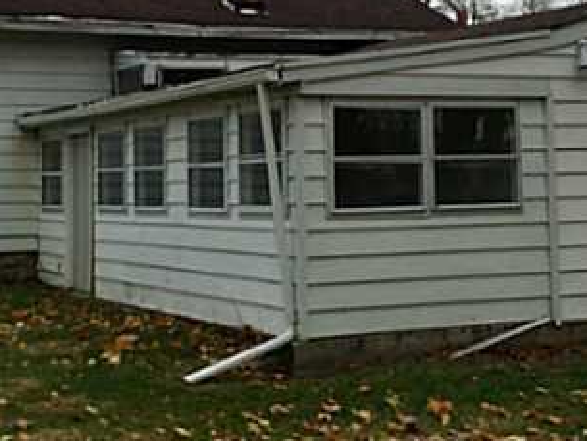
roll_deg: +1.0
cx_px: 273
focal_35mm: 76
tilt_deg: +5.3
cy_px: 94
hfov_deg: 25.6
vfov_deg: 19.2
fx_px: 1289
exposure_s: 1/1026
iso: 32
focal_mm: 4.15
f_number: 2.2
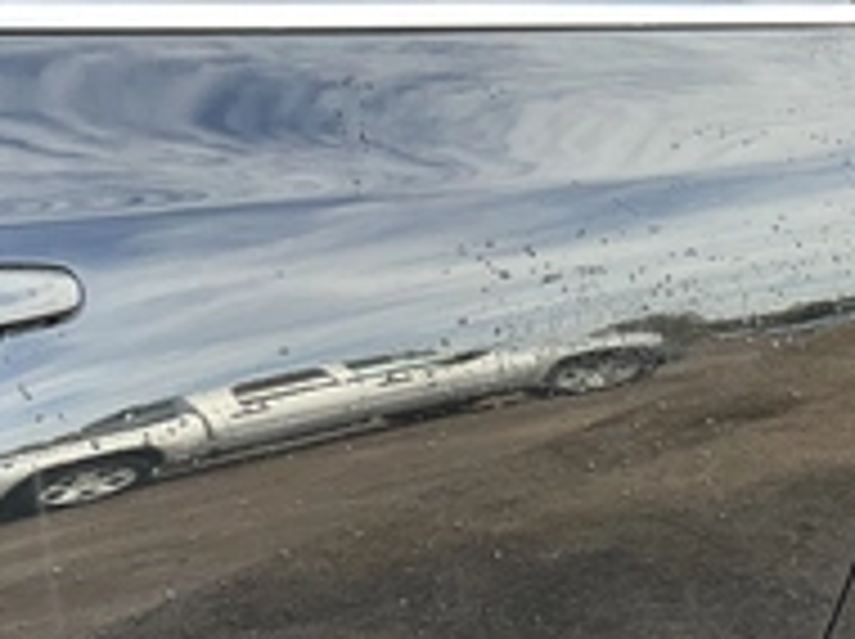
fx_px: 1455
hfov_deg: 32.6
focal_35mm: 59
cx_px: 310
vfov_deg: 24.2
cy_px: 549
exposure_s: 1/122
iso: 25
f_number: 1.8
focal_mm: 3
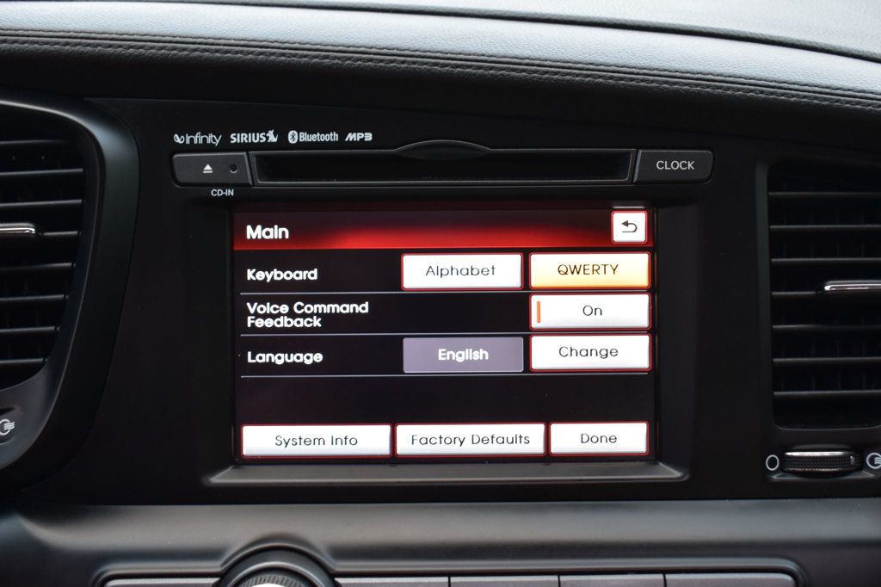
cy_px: 294
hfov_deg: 45.0
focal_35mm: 44
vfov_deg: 30.8
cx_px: 440
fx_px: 1064
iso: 450
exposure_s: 1/15
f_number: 6.3
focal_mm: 29
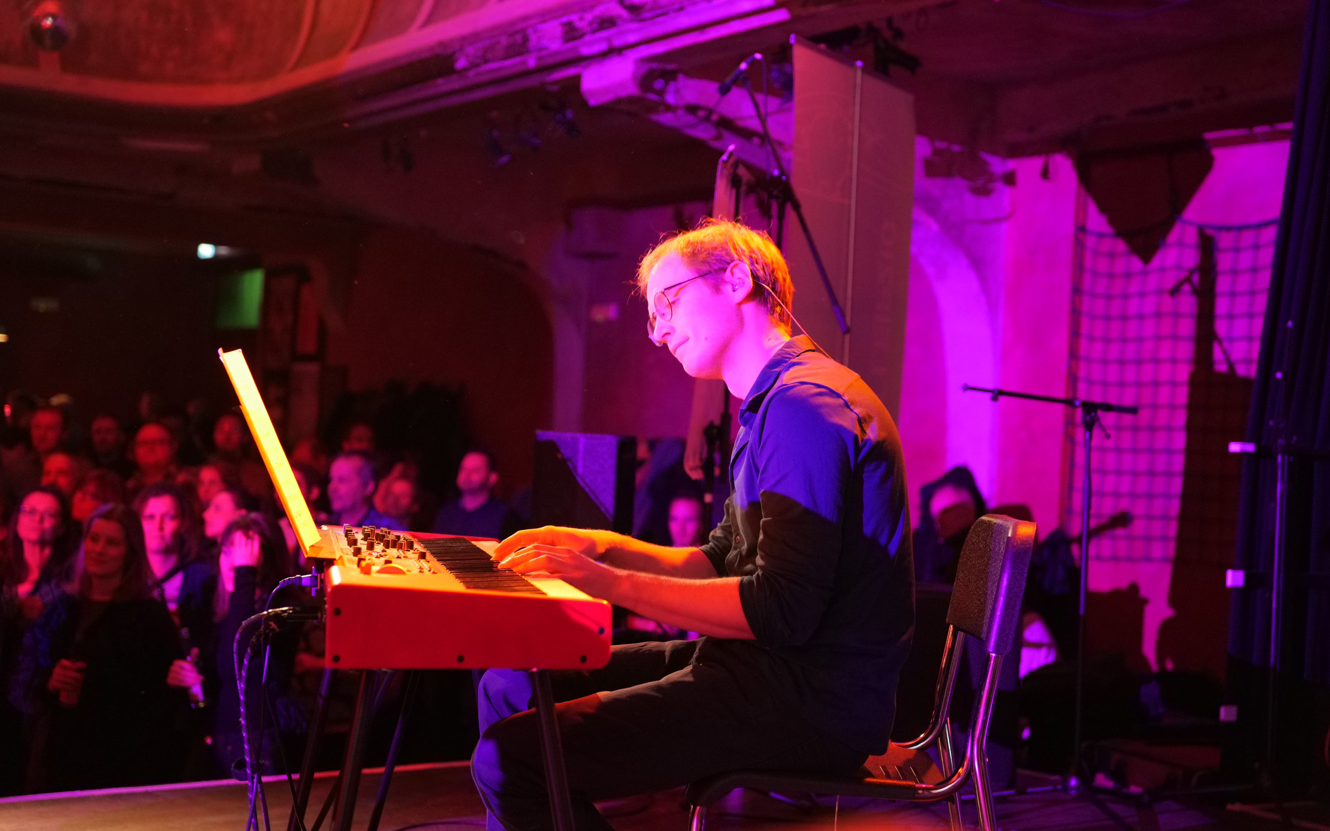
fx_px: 1849
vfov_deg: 25.3
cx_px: 665
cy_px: 394
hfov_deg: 39.6
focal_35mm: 51
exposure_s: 1/40
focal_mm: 50
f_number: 2.8
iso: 6400
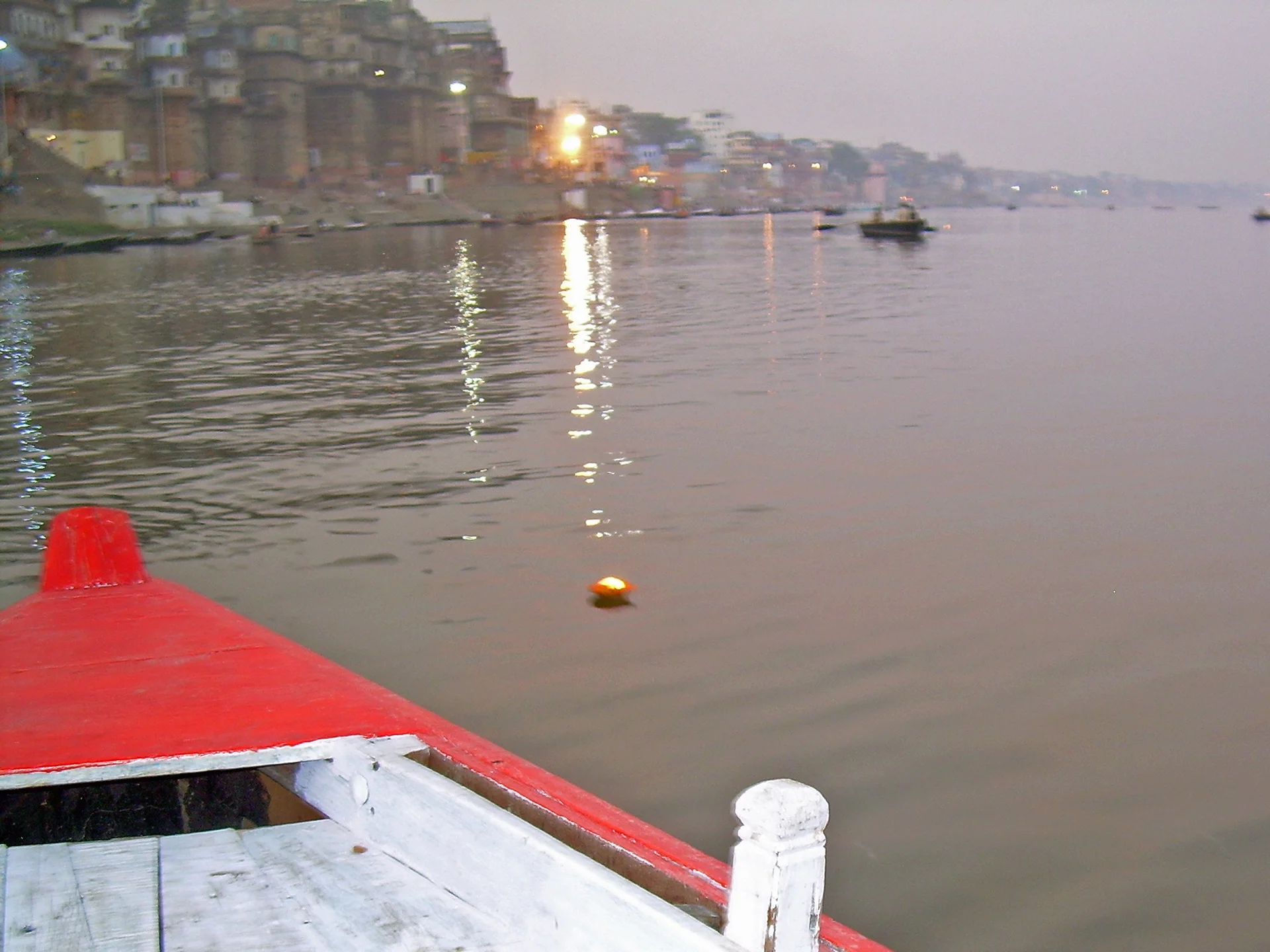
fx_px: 1394
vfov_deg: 37.7
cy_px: 476
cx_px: 635
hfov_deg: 49.0
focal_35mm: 38
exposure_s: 1/7.3
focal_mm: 6.3
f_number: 2.8
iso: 50
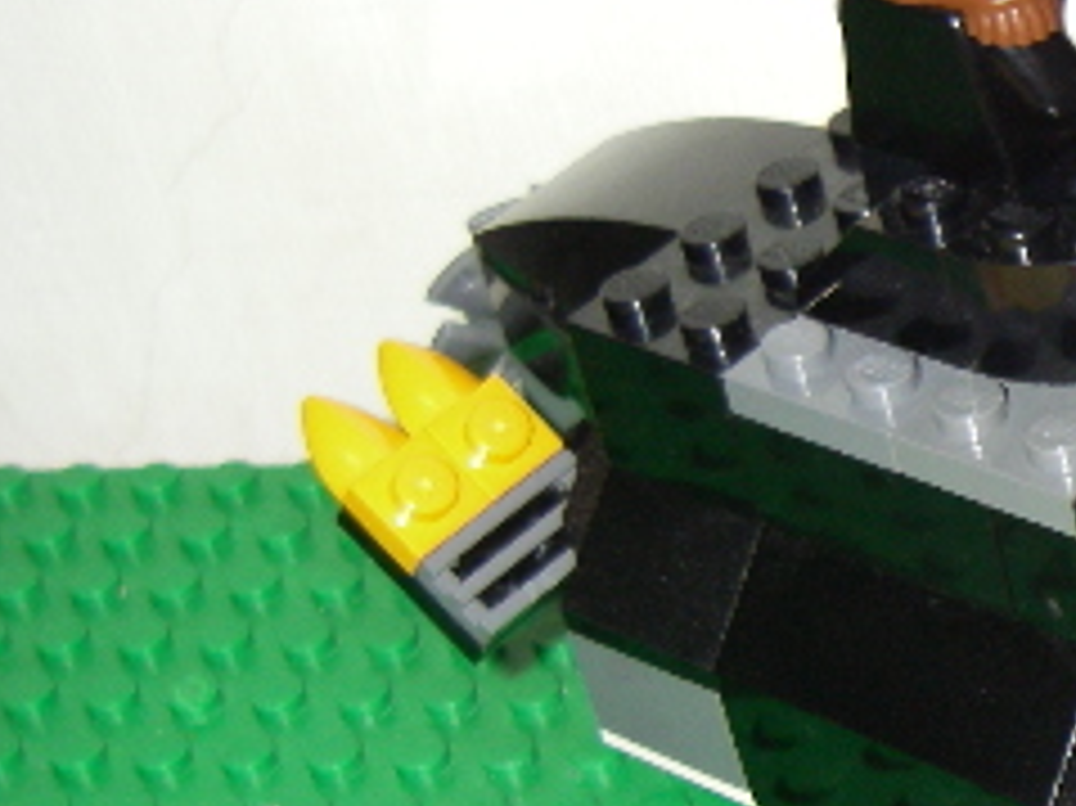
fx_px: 3666
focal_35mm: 118
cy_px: 545
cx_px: 1414
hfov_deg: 15.8
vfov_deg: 12.5
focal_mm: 7.3
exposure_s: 1/40
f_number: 3.4
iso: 160
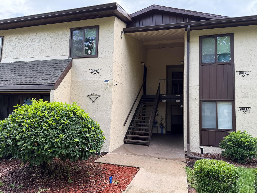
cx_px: 128
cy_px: 96
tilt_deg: +6.1
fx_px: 178
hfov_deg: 71.6
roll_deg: -1.5
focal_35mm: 24
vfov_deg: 56.8
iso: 80
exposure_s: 1/708
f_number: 1.78
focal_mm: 6.76
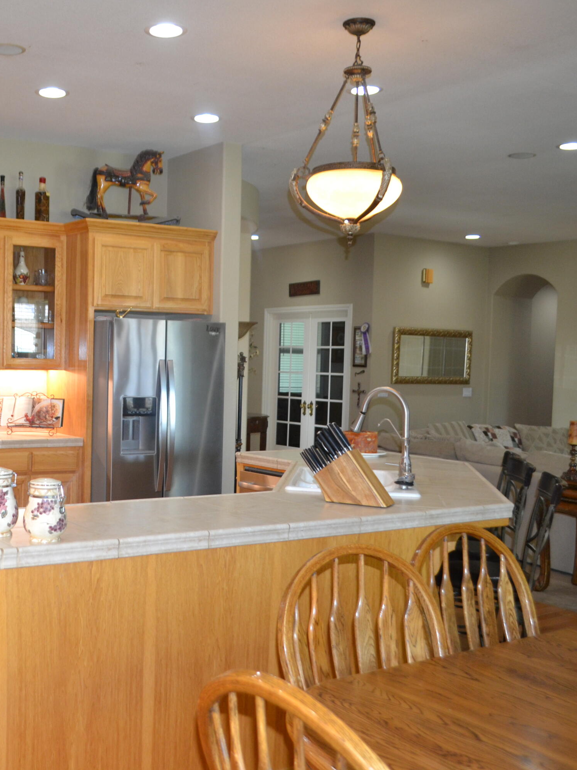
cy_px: 385
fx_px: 867
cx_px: 94
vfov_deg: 47.9
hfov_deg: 35.3
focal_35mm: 39
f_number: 3.5
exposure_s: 1/60
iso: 640
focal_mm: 18
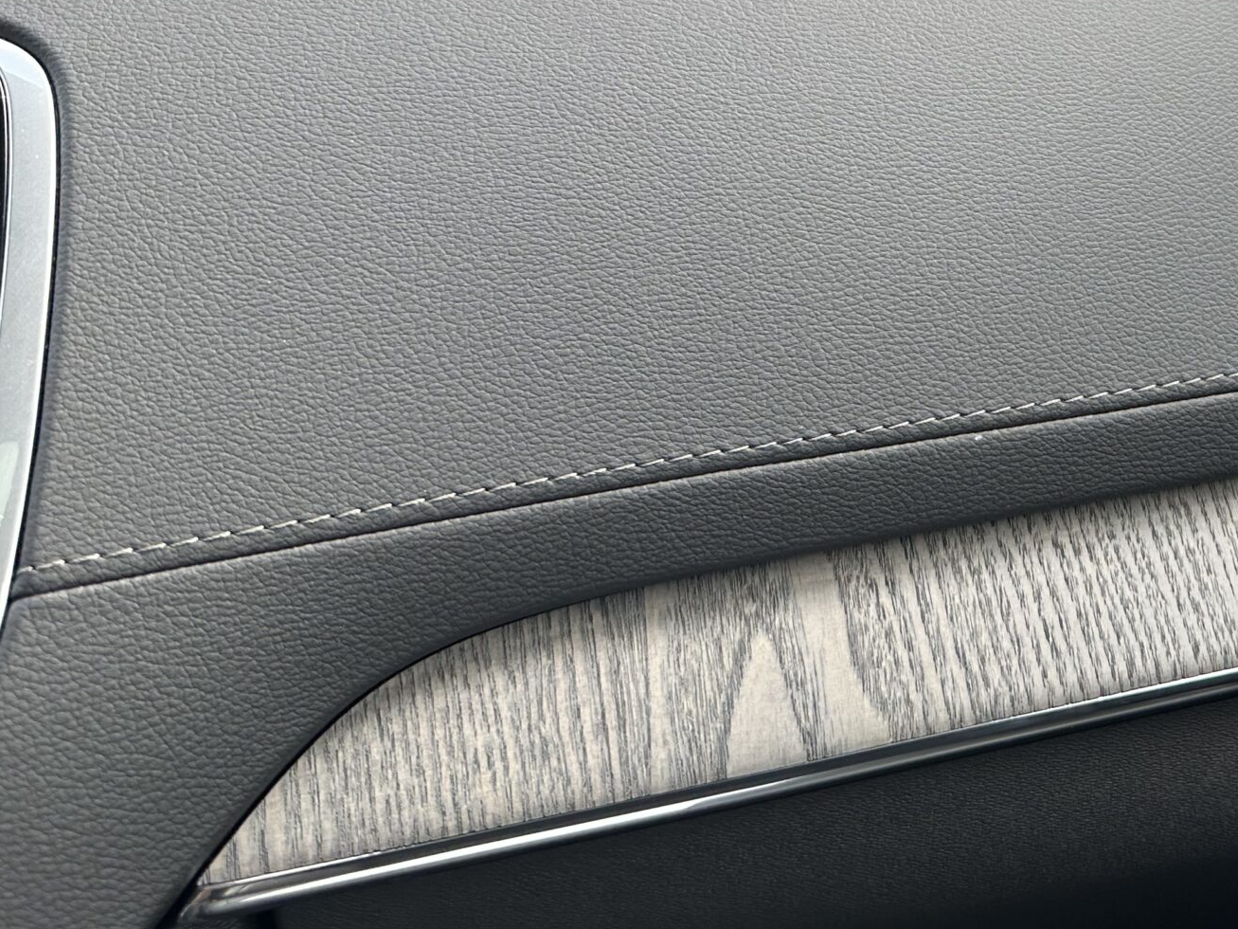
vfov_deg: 30.0
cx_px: 1044
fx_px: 1681
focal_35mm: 47
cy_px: 155
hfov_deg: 38.4
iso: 80
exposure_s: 1/368
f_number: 1.78
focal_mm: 6.86
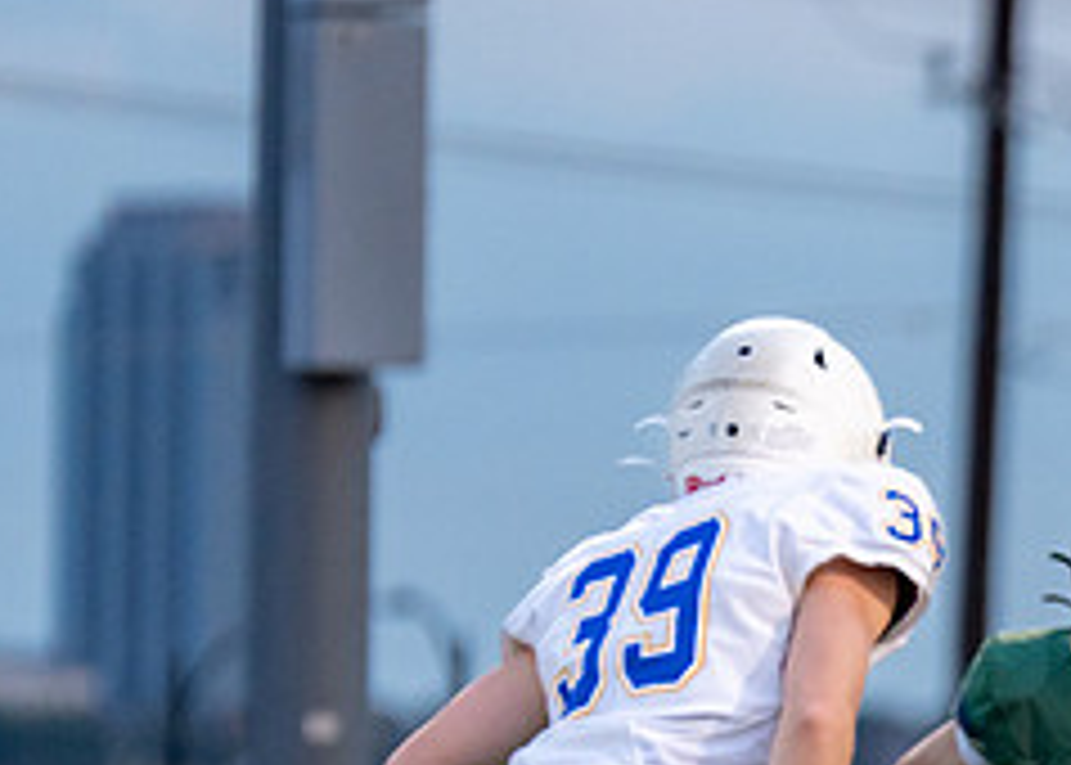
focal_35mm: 813
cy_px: 900
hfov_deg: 2.5
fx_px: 24729
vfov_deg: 1.8
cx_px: 1828
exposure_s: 1/1000
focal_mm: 200
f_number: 2.8
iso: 1000
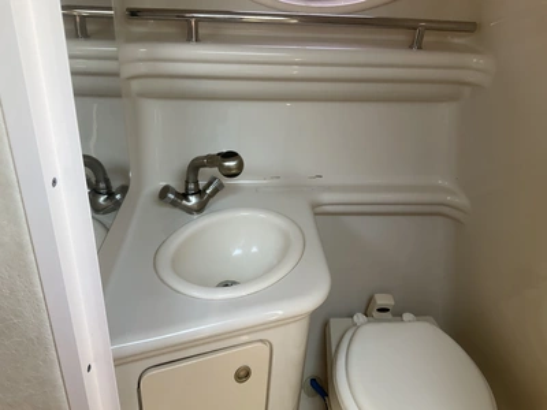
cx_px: 274
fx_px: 458
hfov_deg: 61.7
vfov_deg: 48.2
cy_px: 205
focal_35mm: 29
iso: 32
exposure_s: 1/122
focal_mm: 3
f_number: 1.8
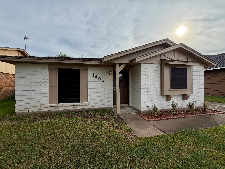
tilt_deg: +0.1
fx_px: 91
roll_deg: +0.6
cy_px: 84
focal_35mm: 14
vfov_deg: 85.7
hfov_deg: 102.1
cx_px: 112
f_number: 2.2
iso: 25
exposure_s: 1/1017
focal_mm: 2.22
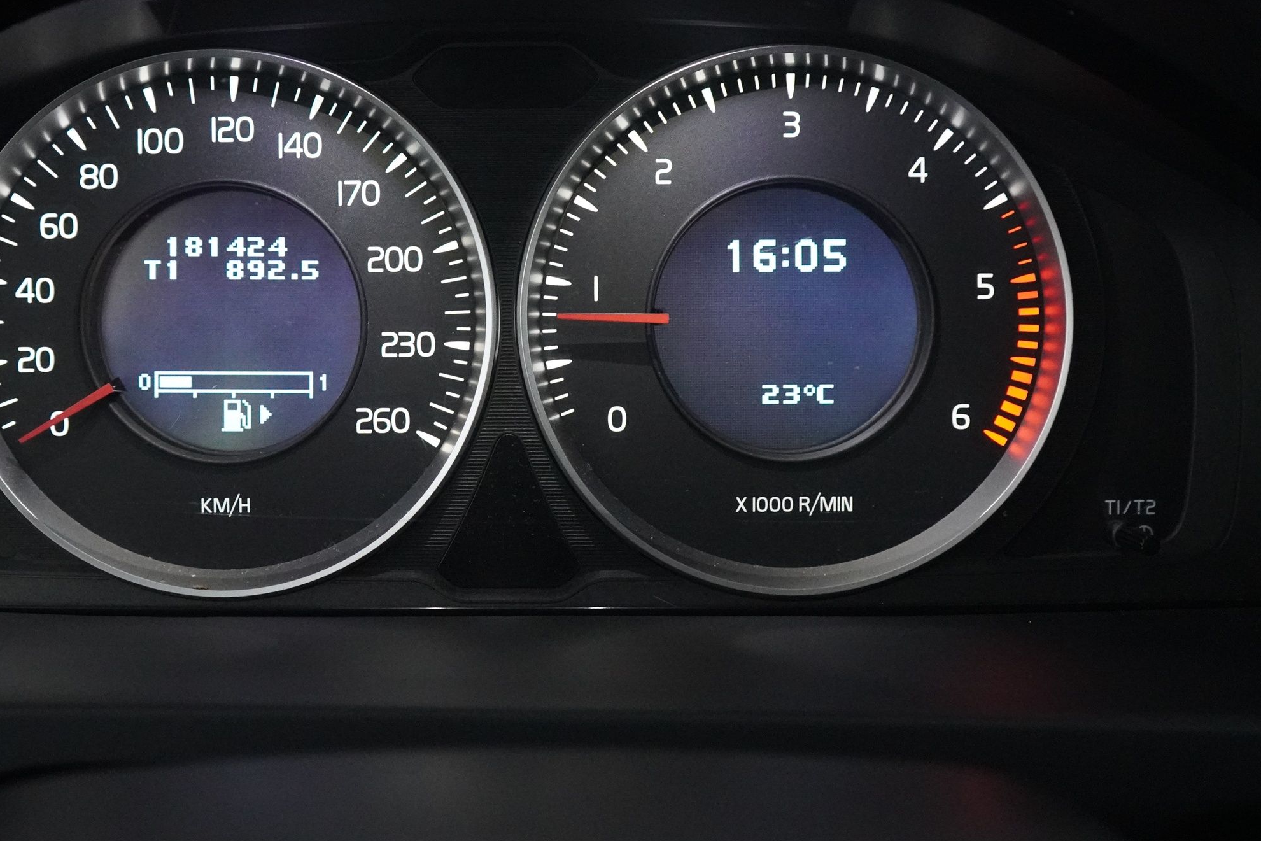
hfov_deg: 37.4
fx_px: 1856
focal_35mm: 53
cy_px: 315
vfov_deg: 25.4
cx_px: 519
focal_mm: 28
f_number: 3.5
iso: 6400
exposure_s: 1/50
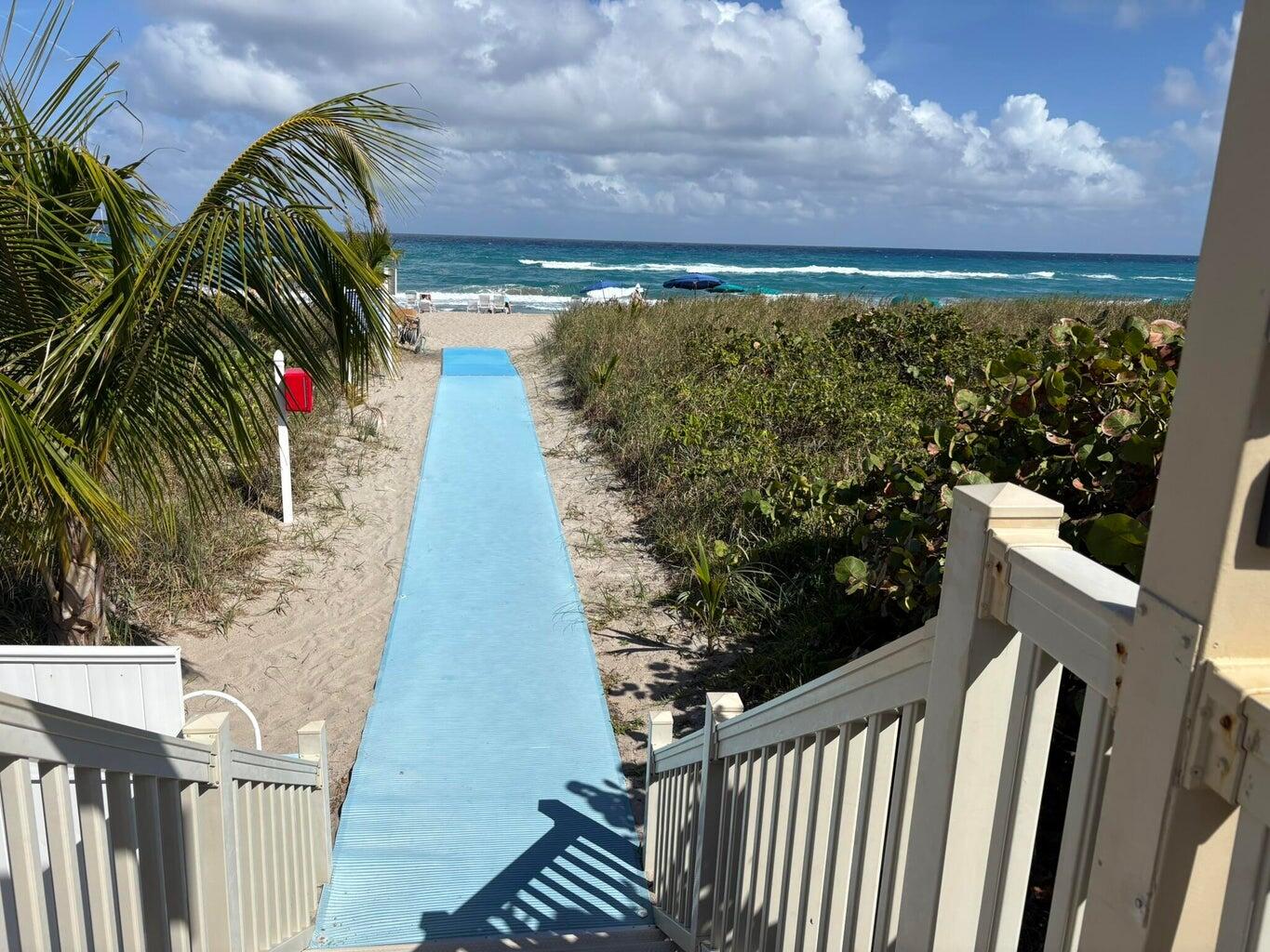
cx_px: 635
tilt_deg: -12.2
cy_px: 476
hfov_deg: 67.3
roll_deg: -0.7
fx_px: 954
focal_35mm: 26
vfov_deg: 53.1
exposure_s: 1/5814
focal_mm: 5.96
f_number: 1.6
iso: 50
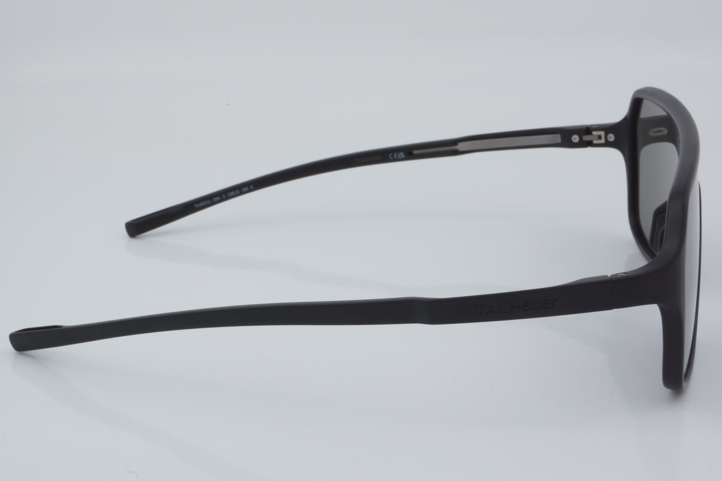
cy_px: 240
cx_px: 361
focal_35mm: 68
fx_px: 1354
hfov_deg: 29.9
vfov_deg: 20.2
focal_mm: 45
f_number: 32
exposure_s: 1/4
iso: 100
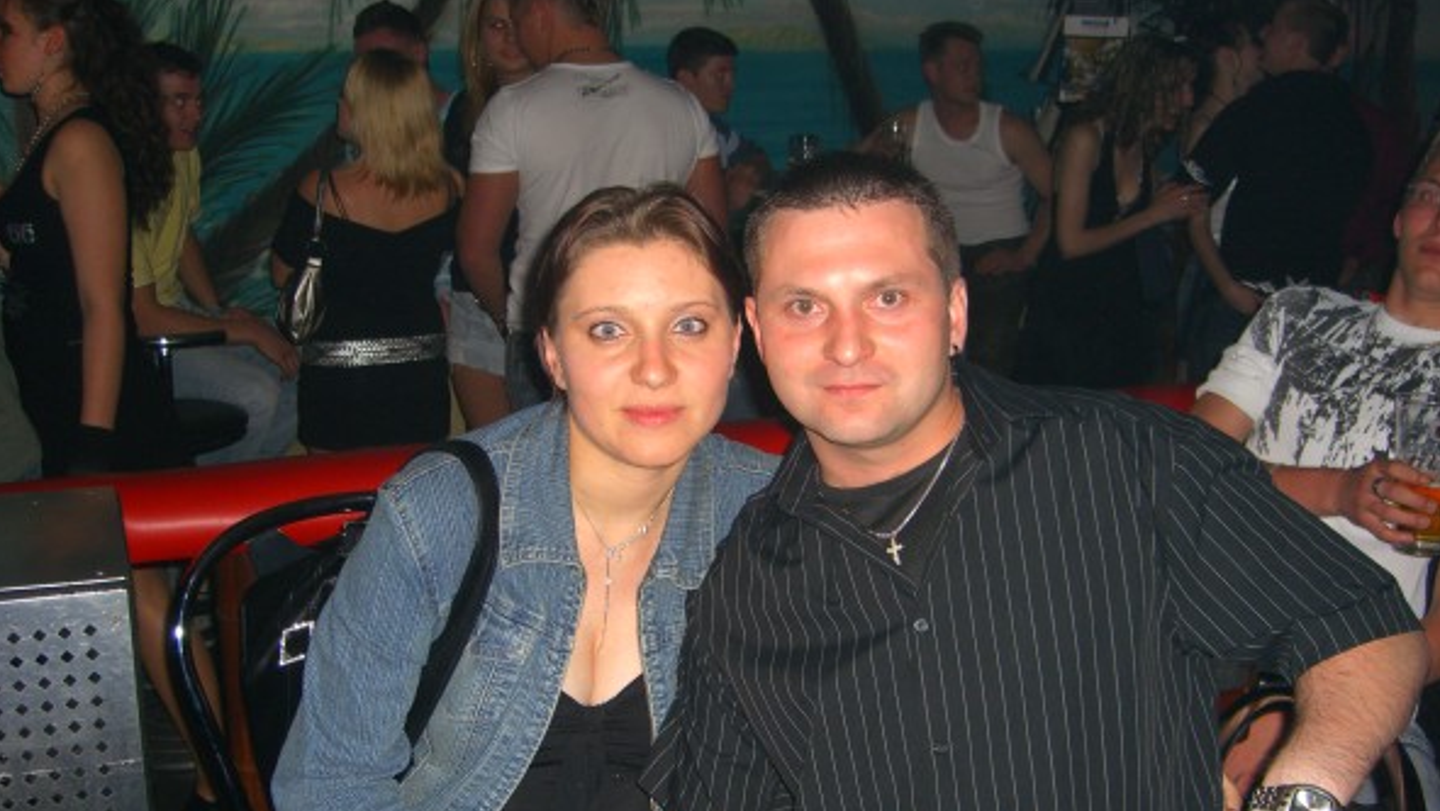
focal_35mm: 42
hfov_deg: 48.3
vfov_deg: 28.2
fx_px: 1604
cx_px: 716
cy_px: 524
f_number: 2.8
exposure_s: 1/60
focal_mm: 7.9
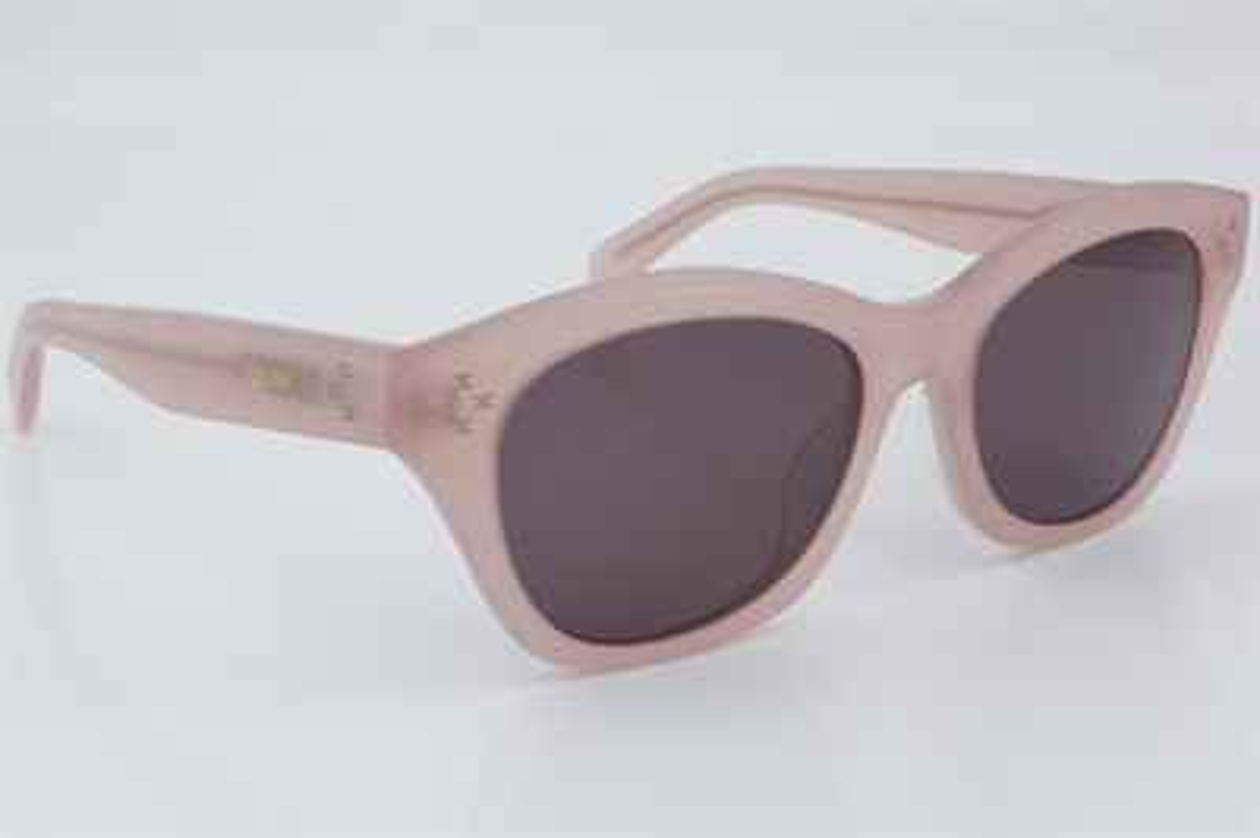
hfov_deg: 27.0
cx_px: 630
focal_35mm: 75
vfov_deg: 18.2
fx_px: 2623
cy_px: 419
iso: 100
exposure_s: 1/3
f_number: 32
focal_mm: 50
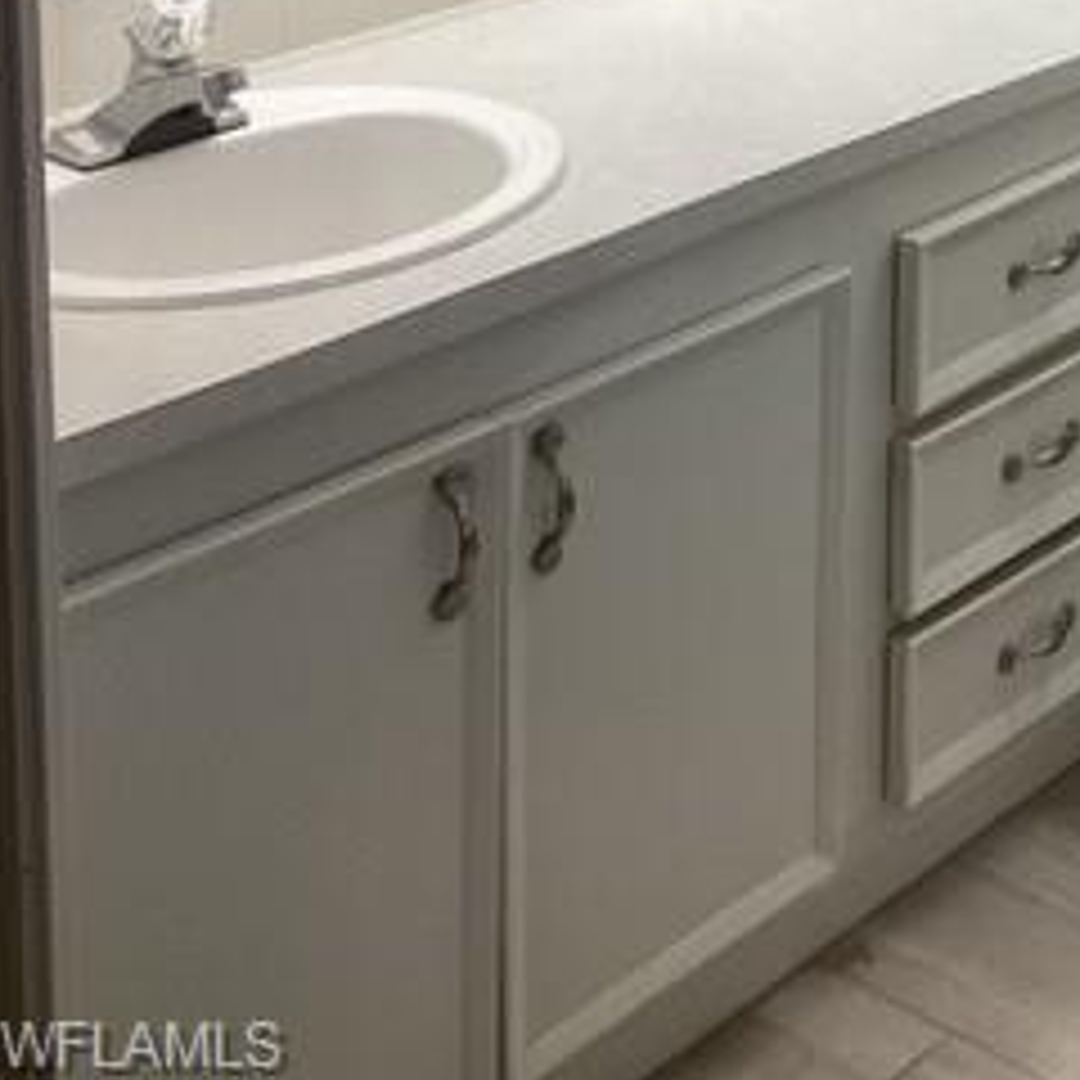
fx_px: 2577
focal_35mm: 73
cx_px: 1030
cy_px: -351
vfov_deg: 21.3
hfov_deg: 22.9
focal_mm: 3.3
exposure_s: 1/60
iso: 80
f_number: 2.4
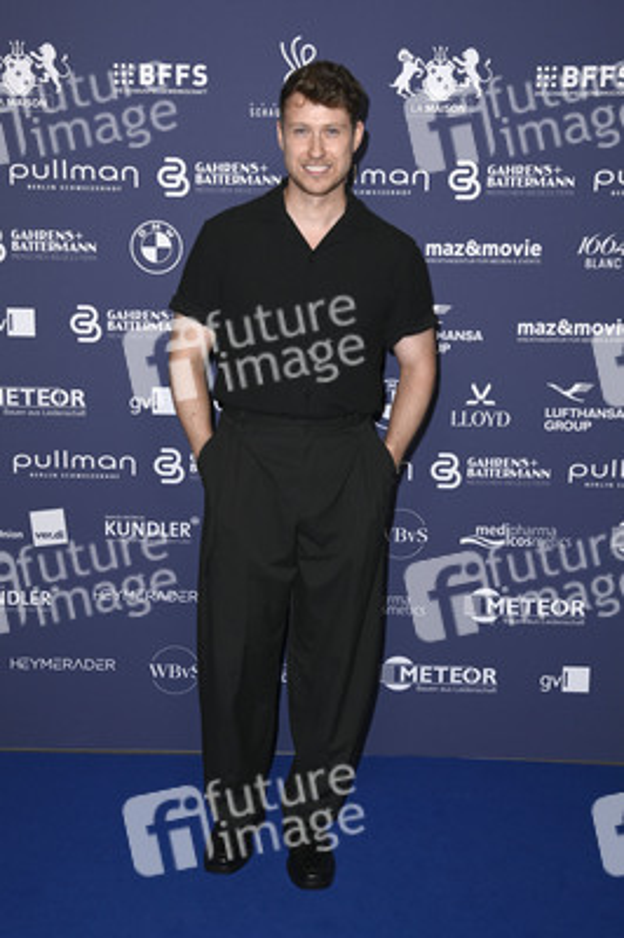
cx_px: 312
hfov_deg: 30.5
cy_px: 469
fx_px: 1146
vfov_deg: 44.5
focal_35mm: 44
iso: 400
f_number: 5.6
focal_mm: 44
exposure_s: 1/250
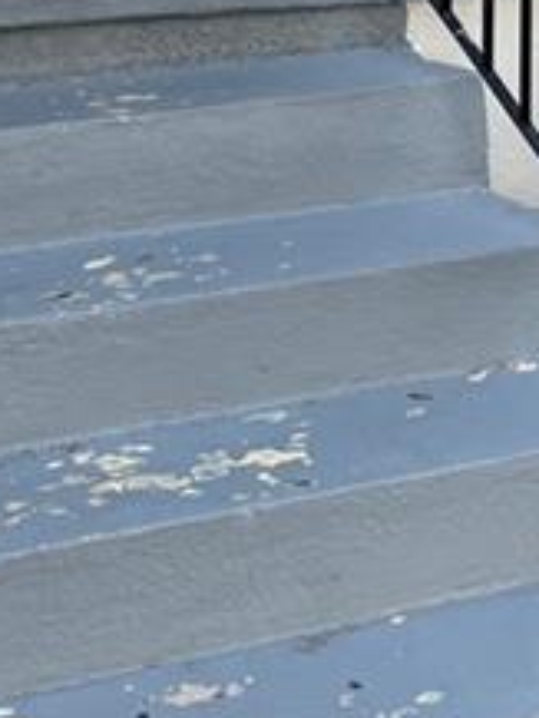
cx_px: 724
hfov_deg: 15.2
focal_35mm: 92
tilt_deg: -1.8
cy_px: -367
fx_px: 1908
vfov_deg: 18.7
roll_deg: -1.1
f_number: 1.6
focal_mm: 5.1
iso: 50
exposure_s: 1/329
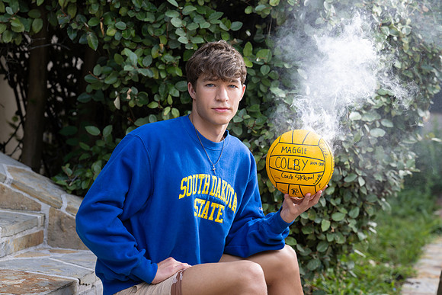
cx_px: 221
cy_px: 148
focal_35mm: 94
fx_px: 1154
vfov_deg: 14.6
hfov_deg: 21.7
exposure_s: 1/200
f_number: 4.5
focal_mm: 94
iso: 100
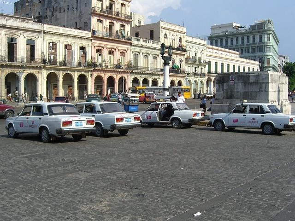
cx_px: 148
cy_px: 110
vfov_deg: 37.7
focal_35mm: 38
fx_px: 324
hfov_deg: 49.0
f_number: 4
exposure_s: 1/800
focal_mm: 7.9
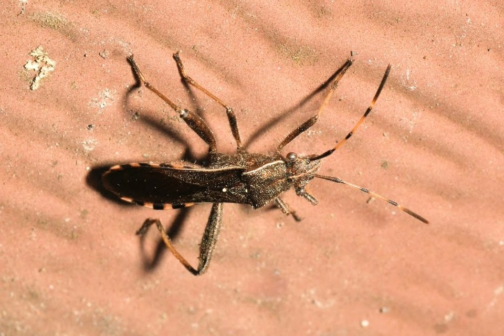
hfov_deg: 13.0
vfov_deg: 8.7
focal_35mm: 158
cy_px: 168
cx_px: 252
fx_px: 2205
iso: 250
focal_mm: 105
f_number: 32
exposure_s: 1/60
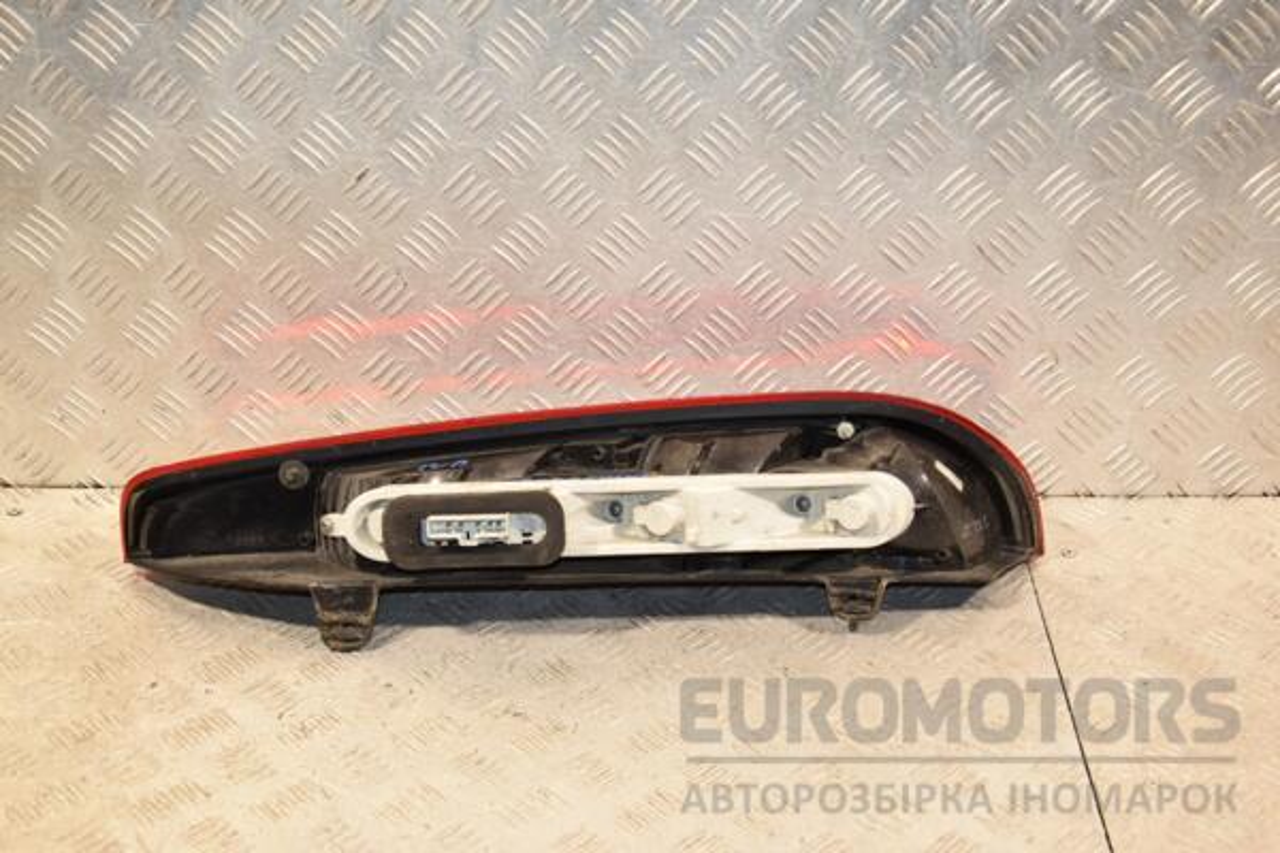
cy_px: 426
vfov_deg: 26.5
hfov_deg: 38.9
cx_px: 640
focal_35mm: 51
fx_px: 1813
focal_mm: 34
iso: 800
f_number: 5.6
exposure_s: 1/200
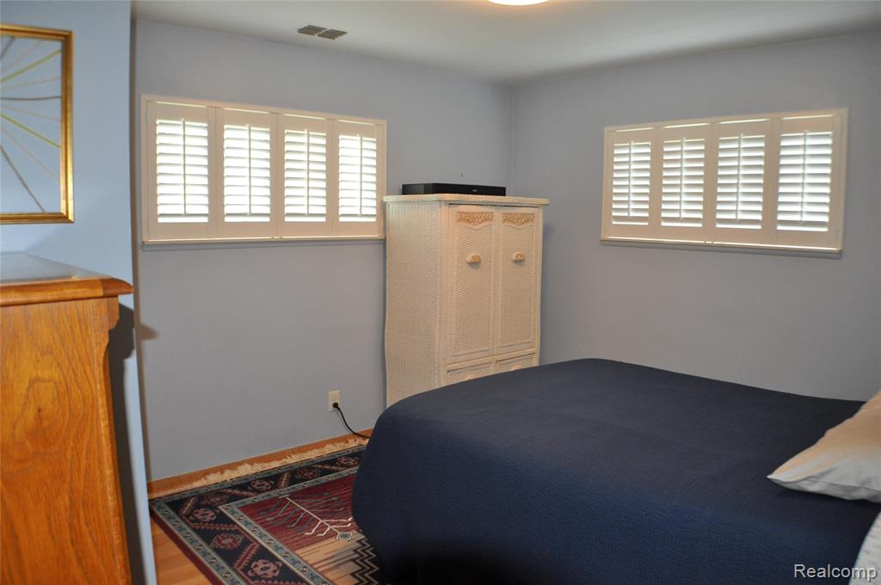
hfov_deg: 57.3
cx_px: 440
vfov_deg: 39.9
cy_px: 292
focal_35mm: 33
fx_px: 807
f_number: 4
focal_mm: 22
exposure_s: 1/60
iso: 800
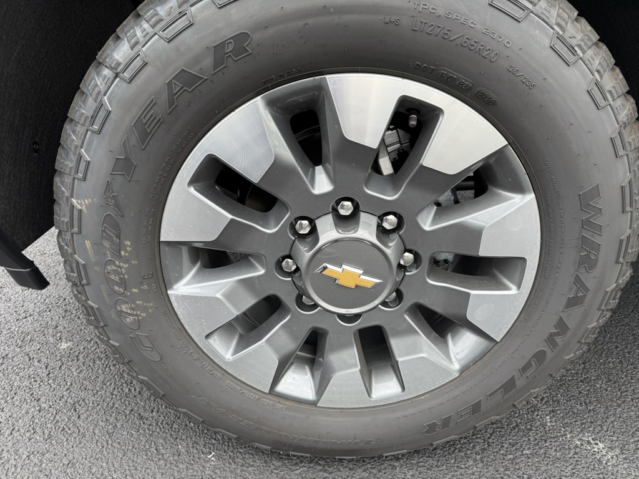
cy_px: 240
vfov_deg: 56.8
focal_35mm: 24
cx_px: 320
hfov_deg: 71.6
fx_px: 443
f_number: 1.78
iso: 100
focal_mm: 6.76
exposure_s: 1/376
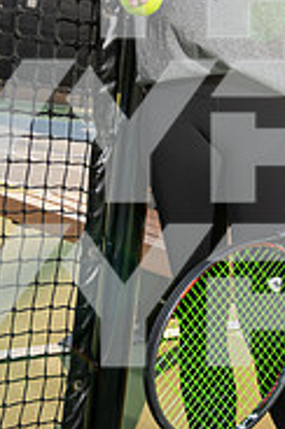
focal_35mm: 76
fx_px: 906
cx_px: 185
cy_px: 133
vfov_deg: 26.5
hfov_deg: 17.8
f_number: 4
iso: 100
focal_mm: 31
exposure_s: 1/250
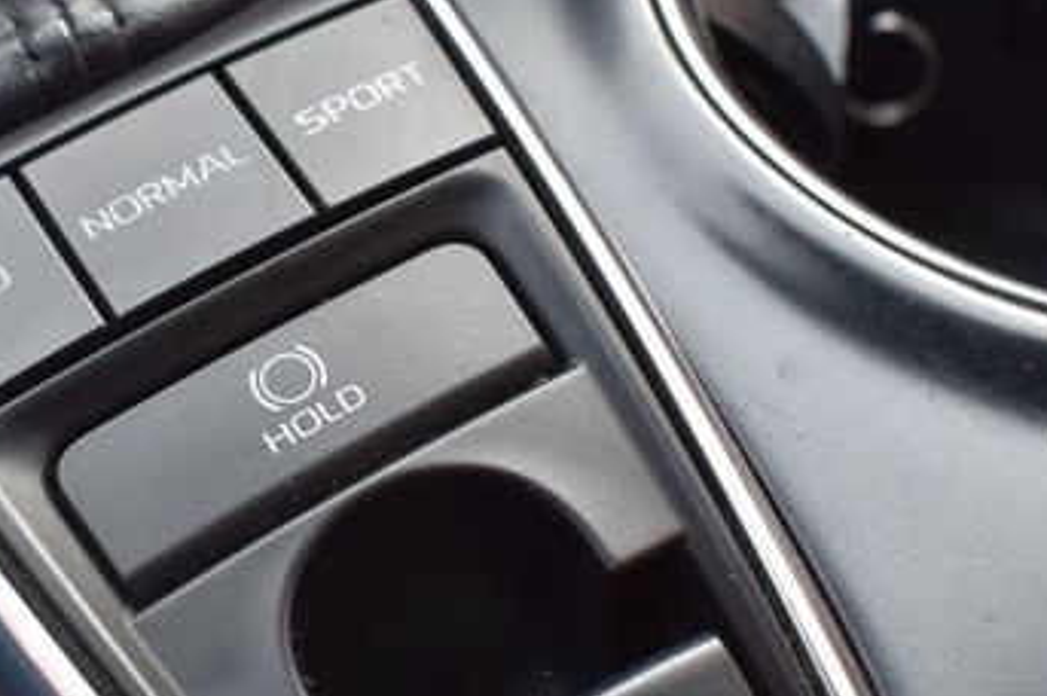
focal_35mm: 70
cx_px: 357
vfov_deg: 19.4
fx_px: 2032
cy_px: 369
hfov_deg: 28.7
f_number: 9
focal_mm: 25
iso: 400
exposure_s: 1/100
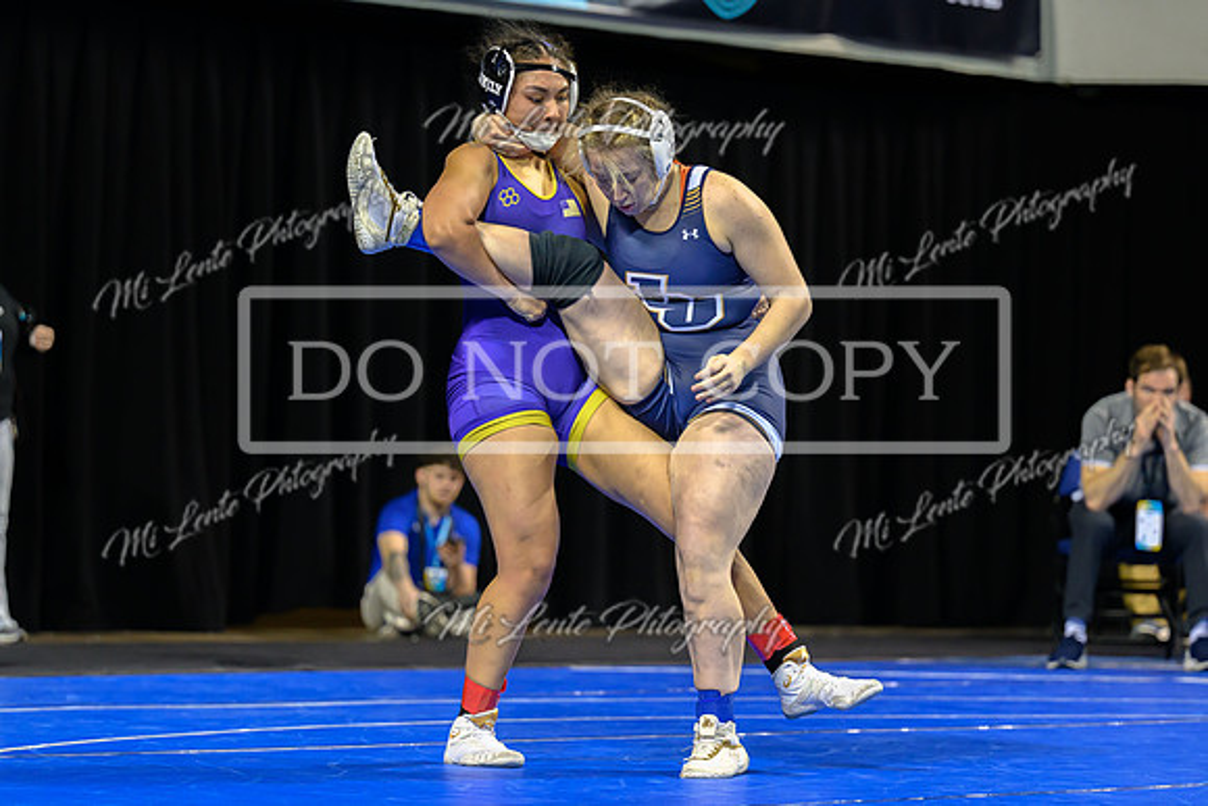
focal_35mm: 128
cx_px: 555
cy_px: 439
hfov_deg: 15.9
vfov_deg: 10.7
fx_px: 4312
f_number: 2.8
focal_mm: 104
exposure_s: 1/800
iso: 3200
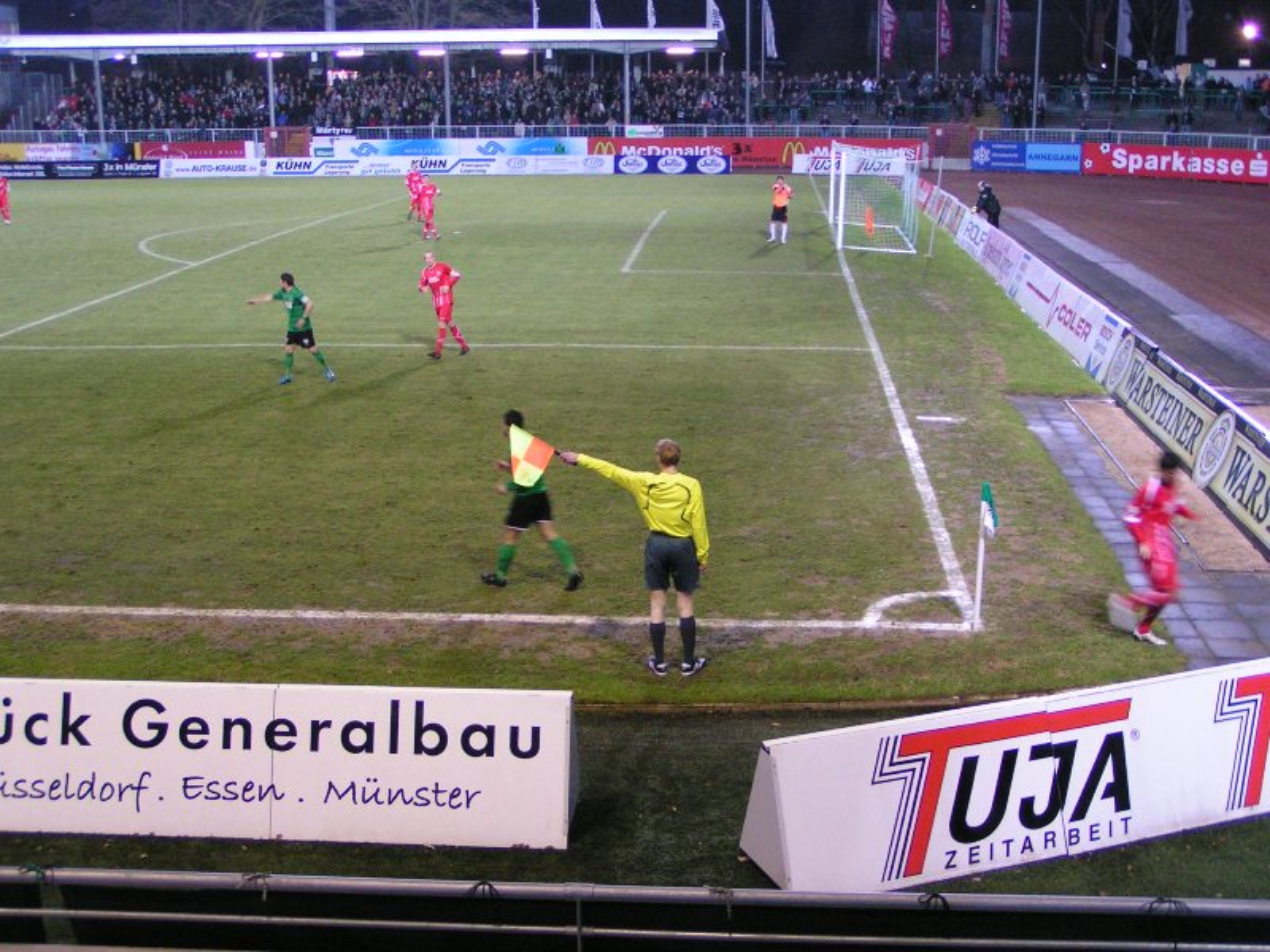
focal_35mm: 45
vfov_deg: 32.2
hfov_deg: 42.1
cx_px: 635
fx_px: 1651
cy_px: 476
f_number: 2.8
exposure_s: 1/30
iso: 200
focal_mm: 6.9
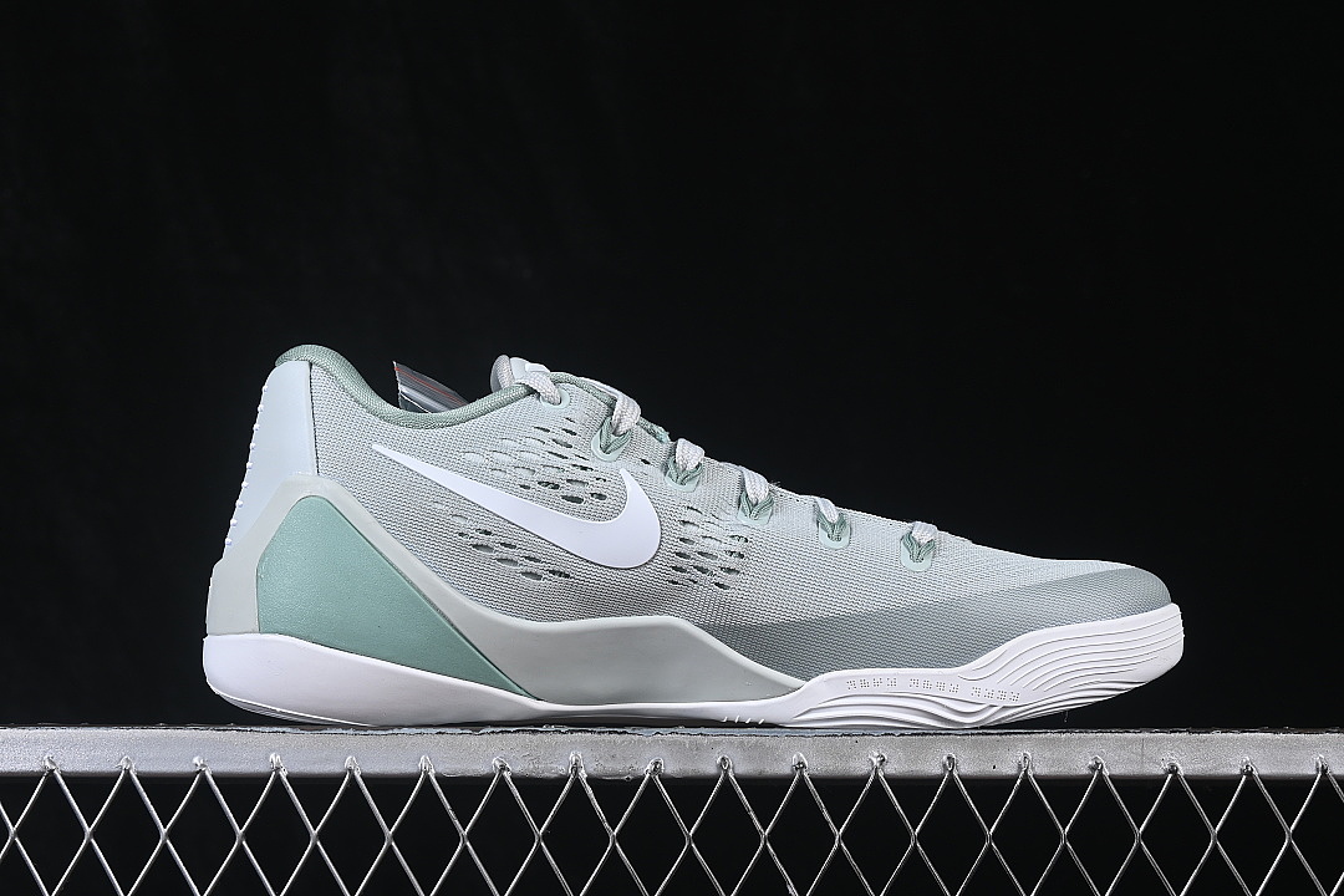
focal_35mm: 75
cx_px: 672
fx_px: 2800
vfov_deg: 18.2
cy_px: 448
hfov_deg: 27.0
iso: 160
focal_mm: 50
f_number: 8
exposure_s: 1/80
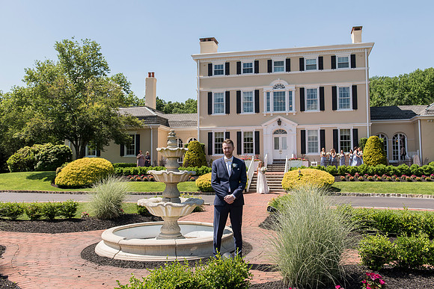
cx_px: 224
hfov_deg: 57.2
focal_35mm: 33
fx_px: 398
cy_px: 140
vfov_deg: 40.0
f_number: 5.6
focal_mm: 32
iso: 320
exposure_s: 1/800
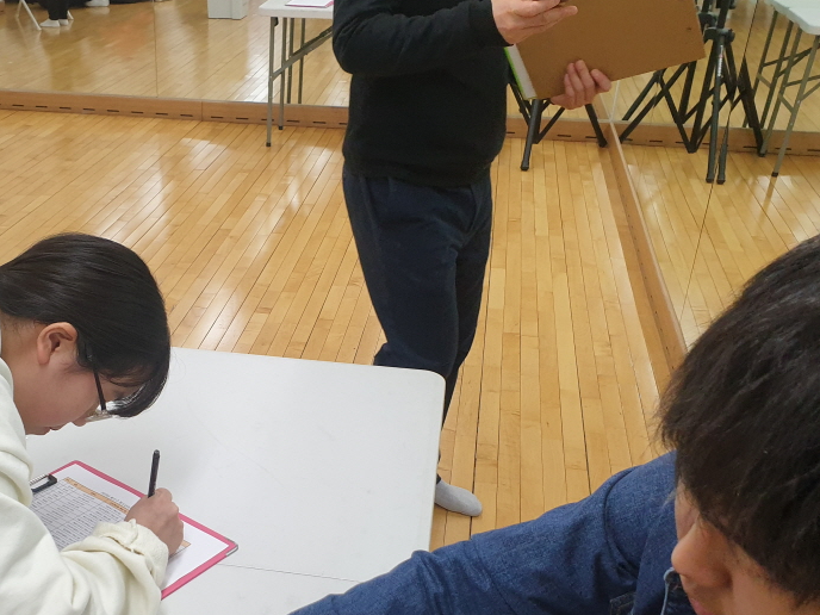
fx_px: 995
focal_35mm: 42
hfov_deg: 44.0
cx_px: 259
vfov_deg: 33.6
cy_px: 469
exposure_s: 1/120
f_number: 2.4
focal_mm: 4.3
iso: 200
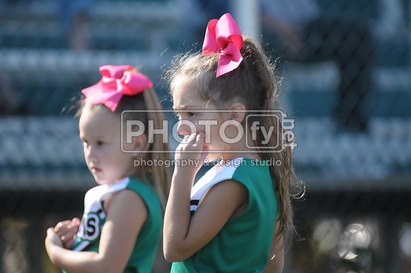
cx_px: 206
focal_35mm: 570
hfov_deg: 3.6
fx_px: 6498
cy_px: 136
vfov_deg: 2.4
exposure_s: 1/4000
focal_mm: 380
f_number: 4
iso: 1600
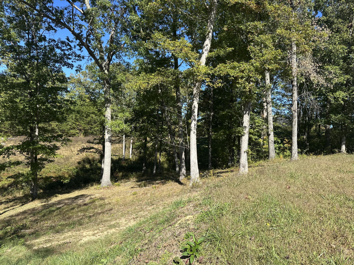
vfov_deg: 56.8
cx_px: 177
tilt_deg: -0.8
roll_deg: -4.2
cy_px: 132
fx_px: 245
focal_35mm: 24
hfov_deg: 71.6
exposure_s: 1/2028
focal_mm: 6.86
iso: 80
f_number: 1.78
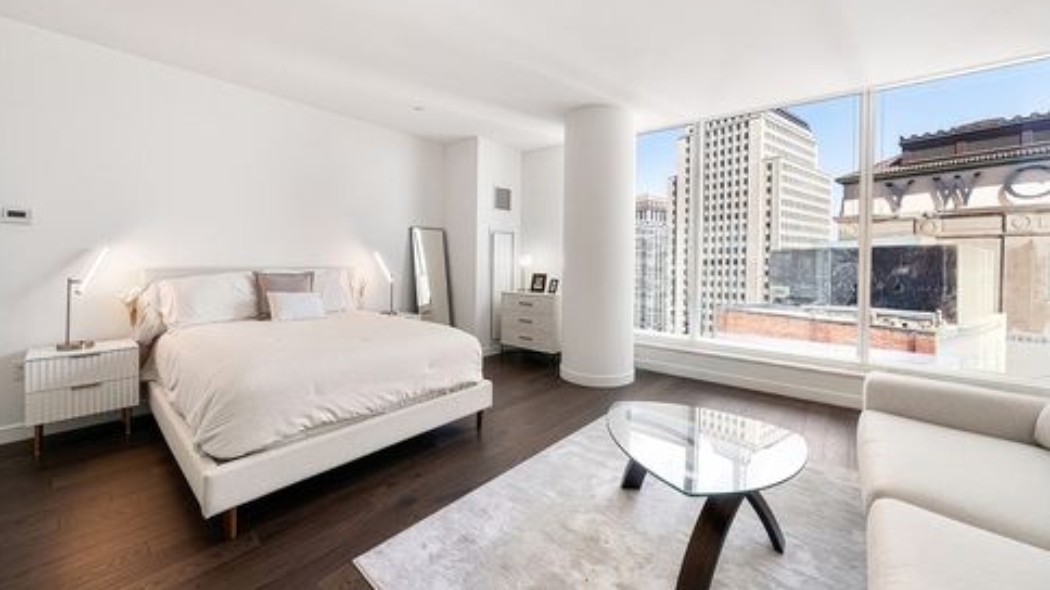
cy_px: 267
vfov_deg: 78.2
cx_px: 534
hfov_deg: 110.8
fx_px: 362
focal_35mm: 13
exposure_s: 1/13
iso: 400
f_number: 8
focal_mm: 12
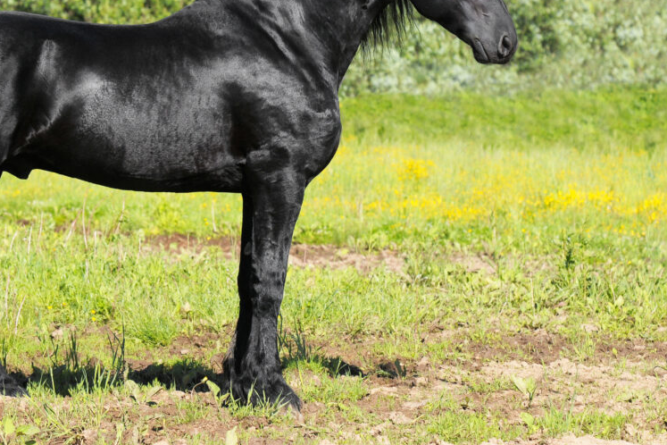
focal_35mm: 216
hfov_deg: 9.5
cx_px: 225
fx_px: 3996
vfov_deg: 6.4
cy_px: 148
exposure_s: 1/1600
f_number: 5
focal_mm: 105
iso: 320
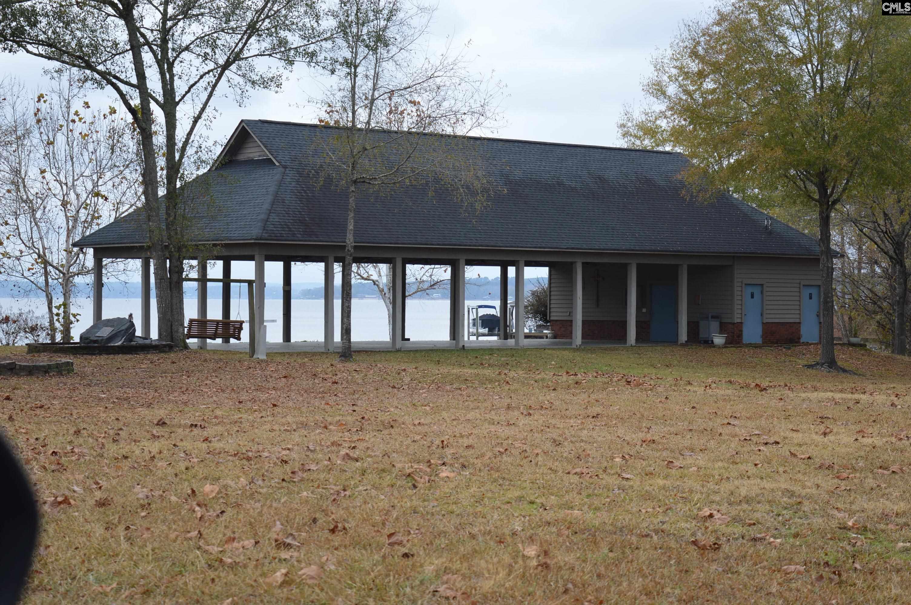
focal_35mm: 75
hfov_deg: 27.0
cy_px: 302
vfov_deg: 18.1
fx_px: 1896
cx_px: 456
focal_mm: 50
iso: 100
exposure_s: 1/160
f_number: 6.3
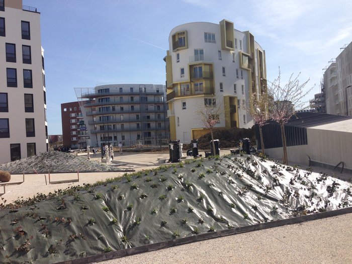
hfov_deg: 55.4
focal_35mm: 33
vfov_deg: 42.9
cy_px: 132
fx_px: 336
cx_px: 176
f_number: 2.4
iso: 50
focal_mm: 4.13
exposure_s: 1/2008
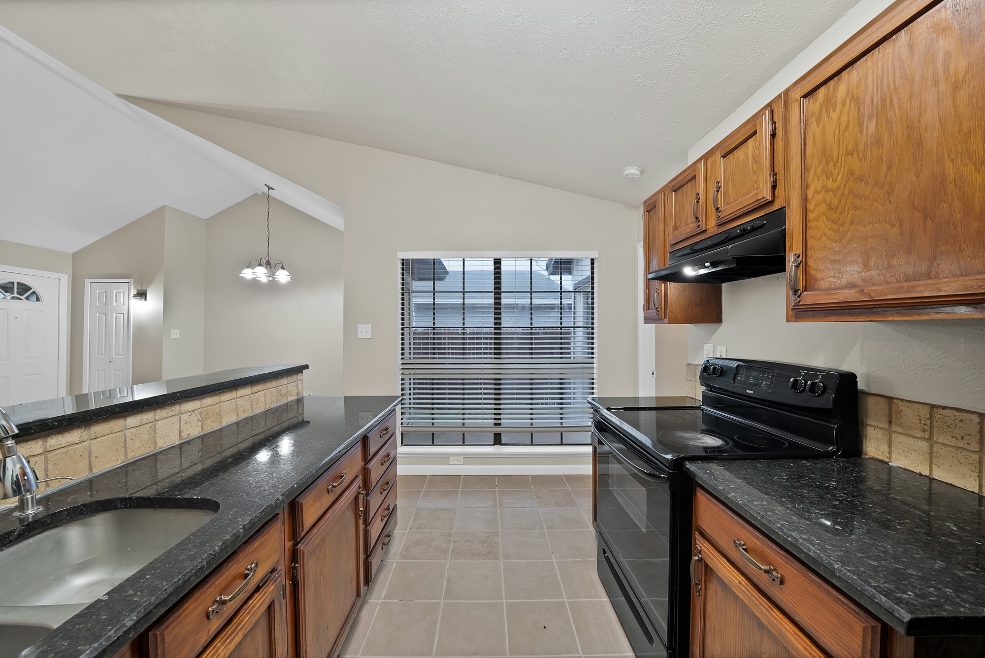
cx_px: 492
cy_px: 329
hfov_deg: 112.6
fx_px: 329
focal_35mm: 12
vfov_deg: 90.1
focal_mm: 12
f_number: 9
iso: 640
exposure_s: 1/3
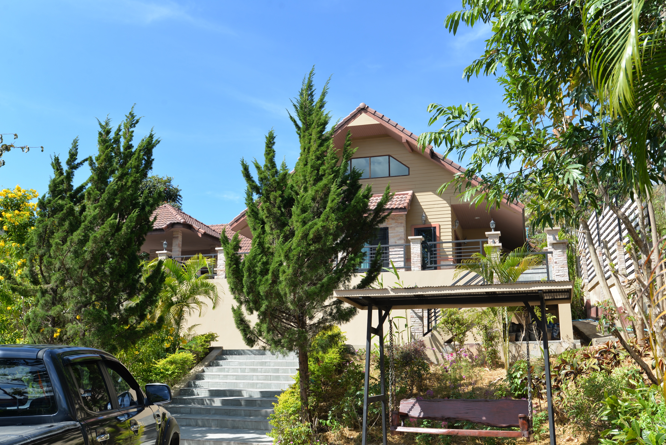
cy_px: 222
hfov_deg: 54.4
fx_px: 648
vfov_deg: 37.9
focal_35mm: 35
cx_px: 333
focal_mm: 35
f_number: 8
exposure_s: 1/200
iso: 125
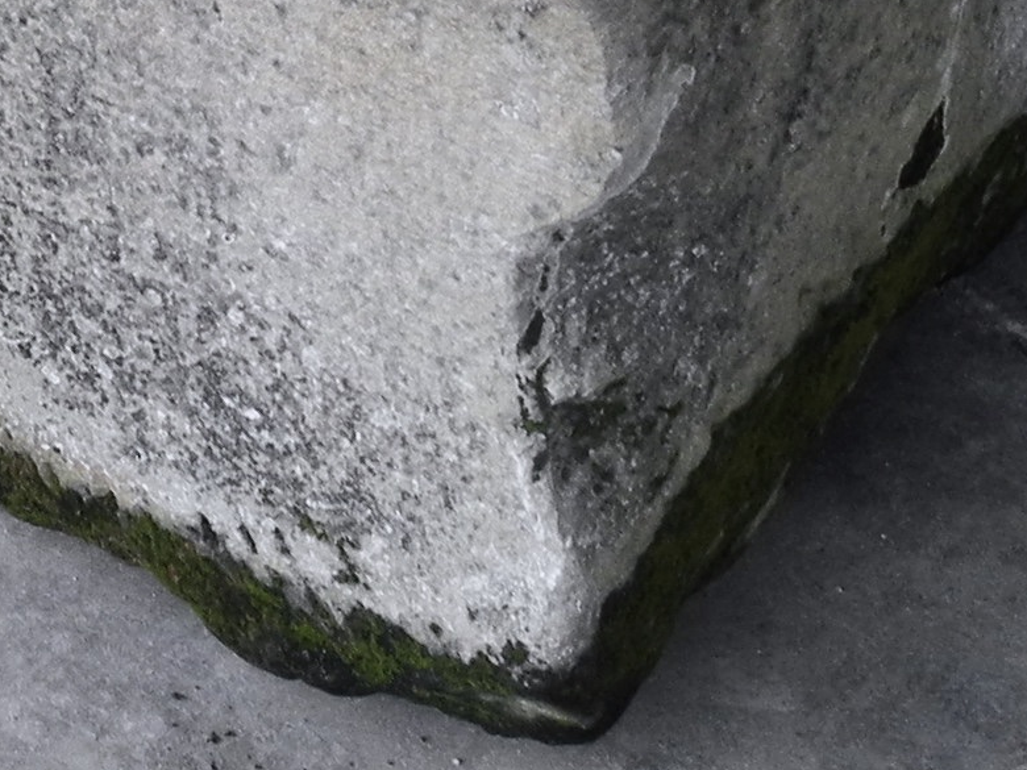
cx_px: -470
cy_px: -816
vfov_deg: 10.3
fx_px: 3887
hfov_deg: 14.2
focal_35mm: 131
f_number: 2.8
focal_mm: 6
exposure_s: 1/123
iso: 100
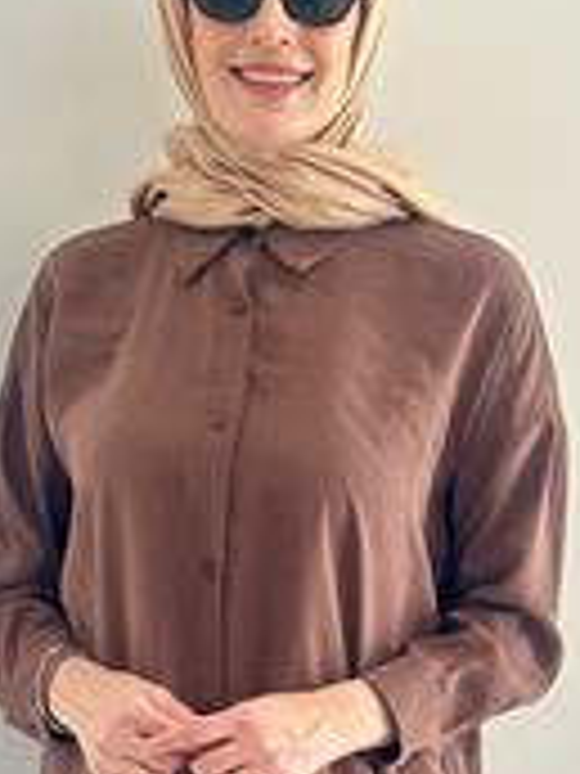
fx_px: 3329
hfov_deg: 10.0
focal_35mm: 149
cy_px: 956
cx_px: 279
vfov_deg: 12.9
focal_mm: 6.86
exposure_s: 1/172
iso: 100
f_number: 1.78
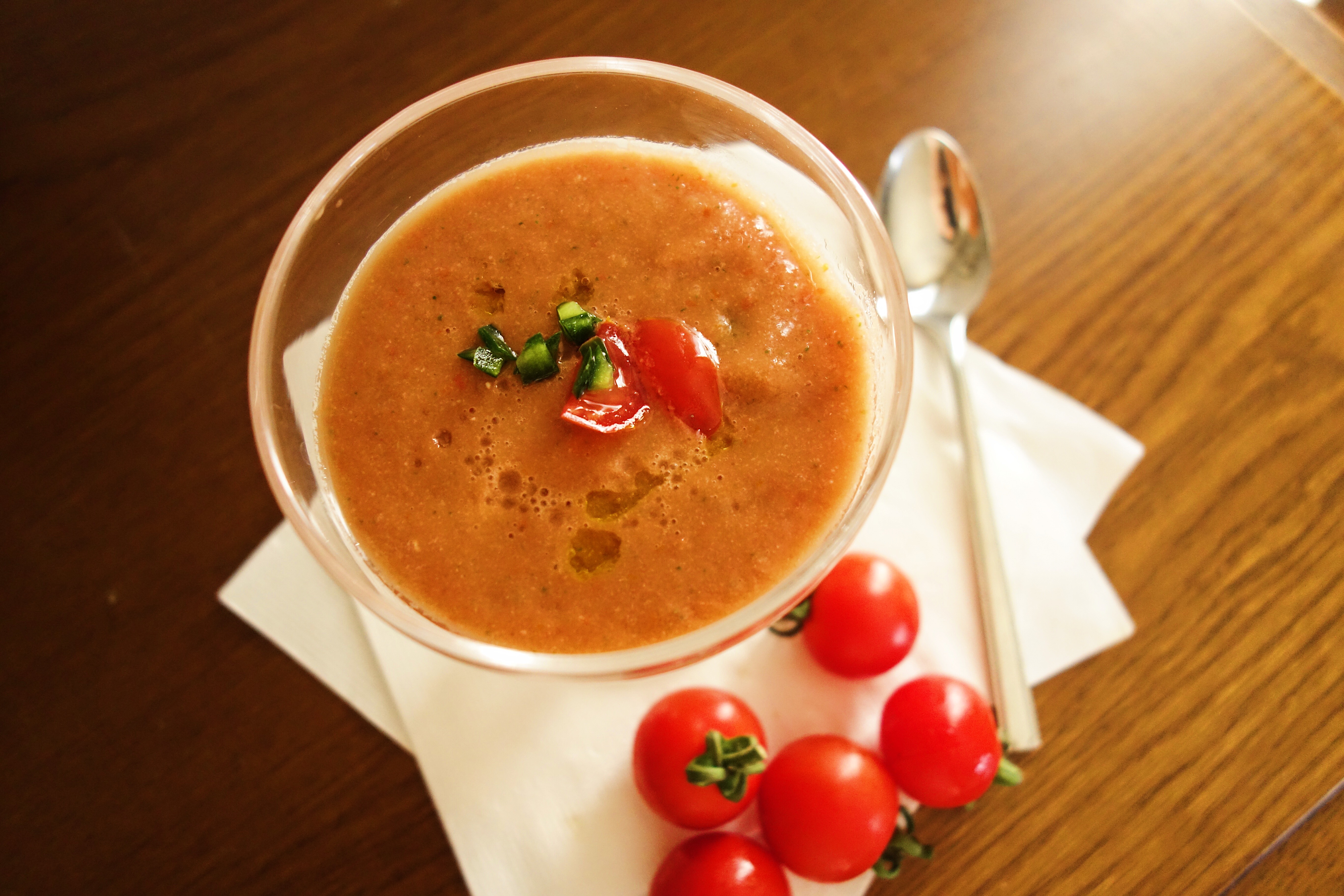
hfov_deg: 65.5
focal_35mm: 28
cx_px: 672
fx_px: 1045
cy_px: 448
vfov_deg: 46.4
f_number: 2.2
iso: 800
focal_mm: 10.4
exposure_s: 1/80
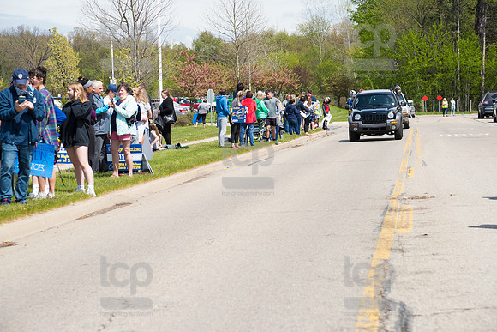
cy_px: 166
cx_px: 248
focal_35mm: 120
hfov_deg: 17.1
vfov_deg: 11.4
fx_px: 1657
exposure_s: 1/1600
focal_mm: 120
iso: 1000
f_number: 7.1
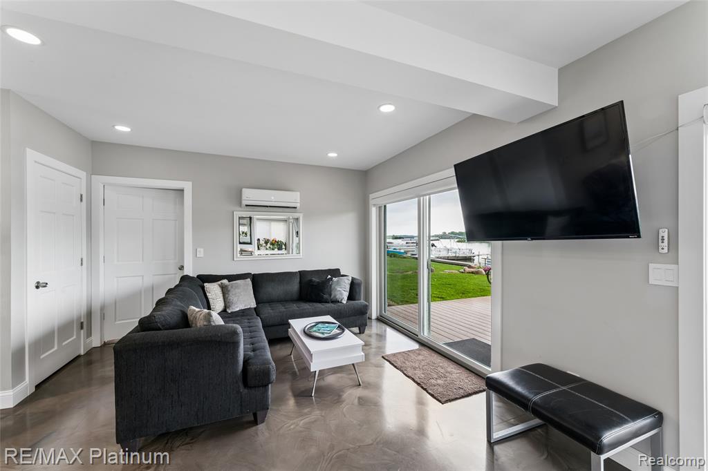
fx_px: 275
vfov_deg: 81.2
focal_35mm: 14
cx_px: 354
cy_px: 236
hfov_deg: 104.3
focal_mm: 14
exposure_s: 1/6
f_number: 13
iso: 400
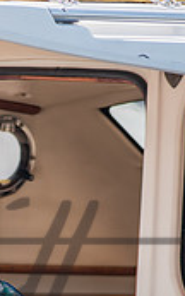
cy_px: 281
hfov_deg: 2.1
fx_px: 5054
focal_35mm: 626
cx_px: -147
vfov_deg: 3.4
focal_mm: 122
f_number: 5.6
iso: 100
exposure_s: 1/200
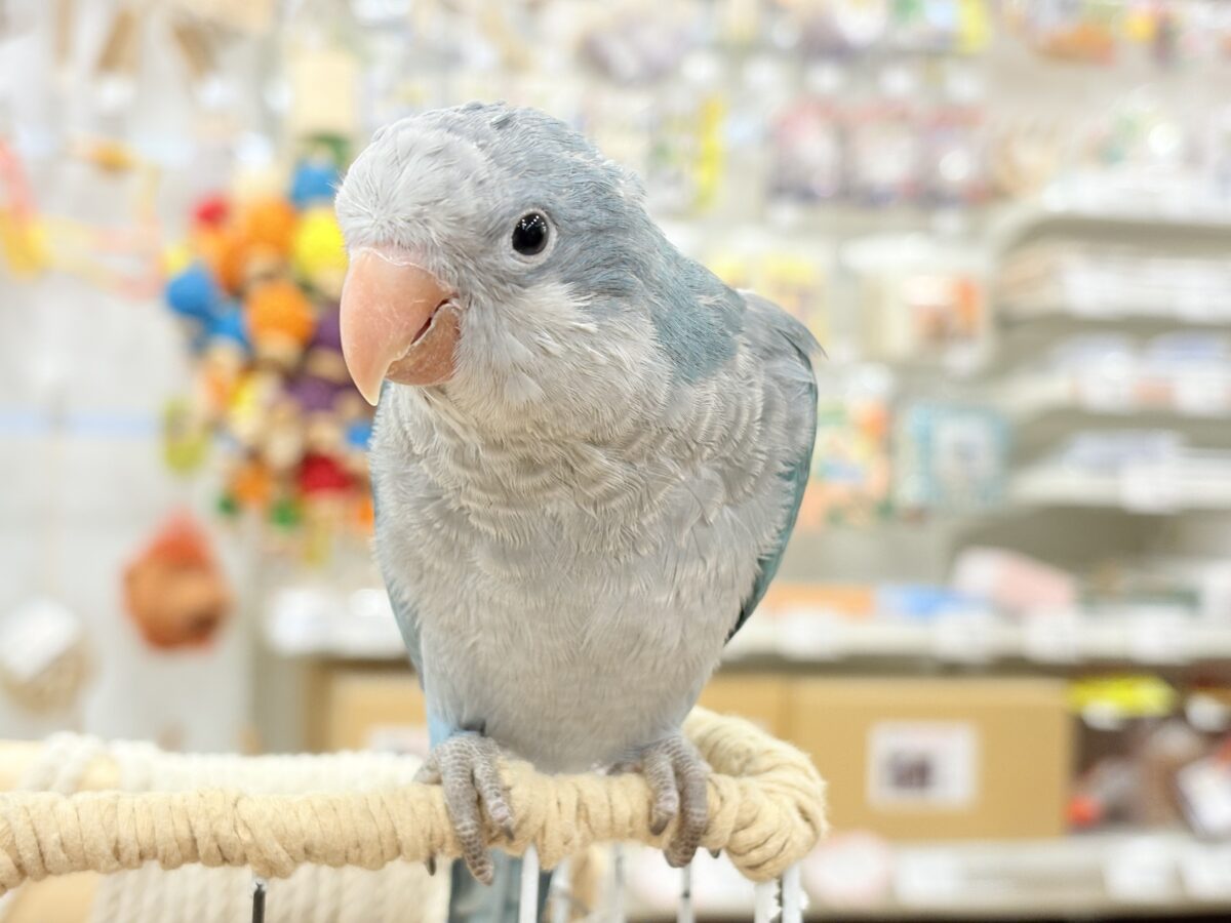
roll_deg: -0.7
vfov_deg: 28.0
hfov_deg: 36.8
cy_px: 462
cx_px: 616
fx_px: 1849
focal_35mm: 52
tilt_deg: +0.0
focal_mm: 5.96
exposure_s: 1/50
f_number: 1.6
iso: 64
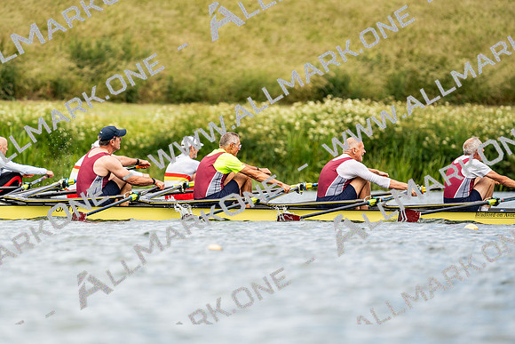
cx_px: 258
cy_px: 172
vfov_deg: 2.9
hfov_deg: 4.3
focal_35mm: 481
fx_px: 6882
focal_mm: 481
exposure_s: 1/2000
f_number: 6.3
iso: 400
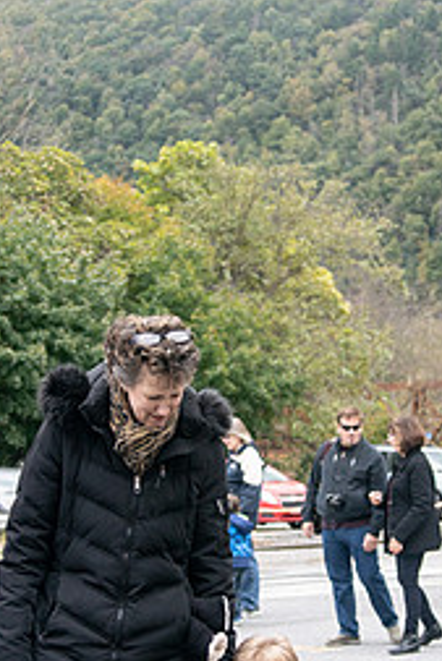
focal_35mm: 120
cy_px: 415
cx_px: 269
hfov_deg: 11.4
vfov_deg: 17.0
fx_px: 2207
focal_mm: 45
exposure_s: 1/500
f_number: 4.5
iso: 400
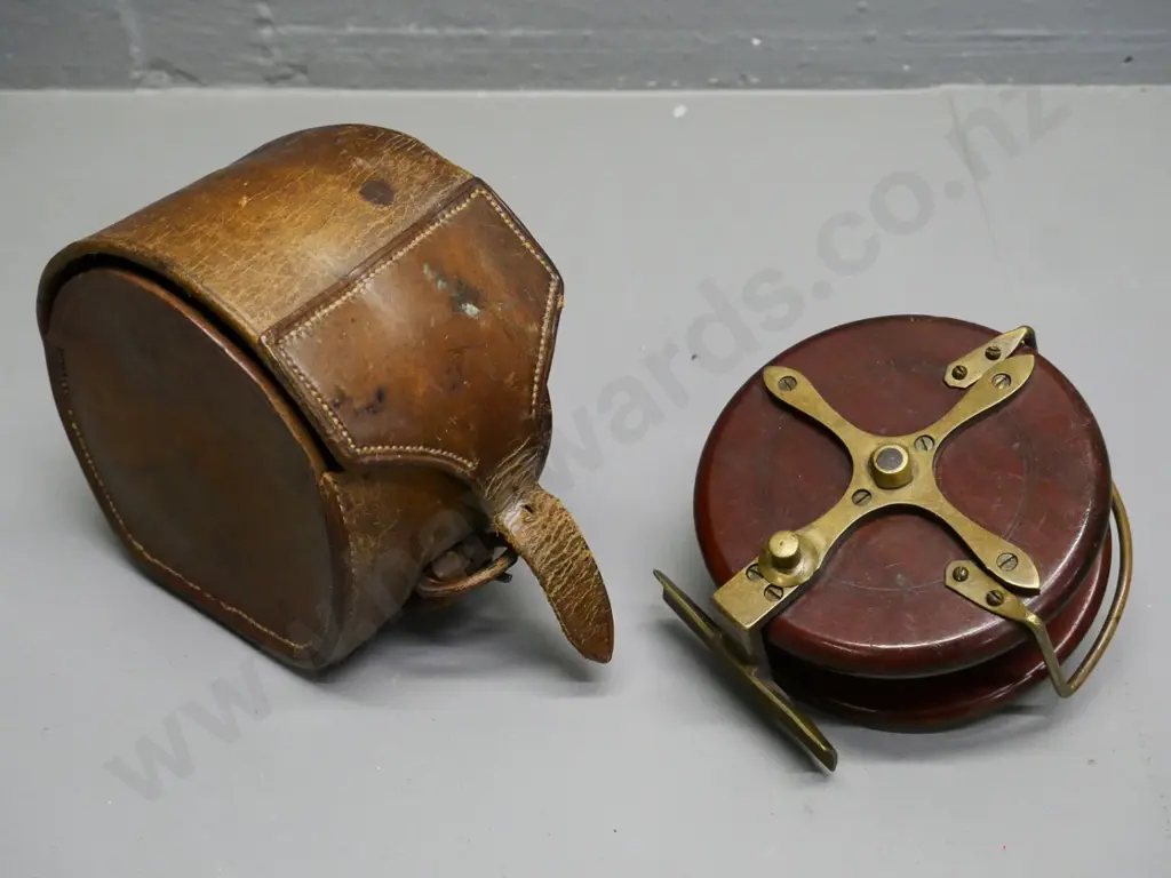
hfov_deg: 41.2
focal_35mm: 46
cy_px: 439
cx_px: 586
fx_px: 1556
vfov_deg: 31.5
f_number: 7.1
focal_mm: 23
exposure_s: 1/80
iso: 3200
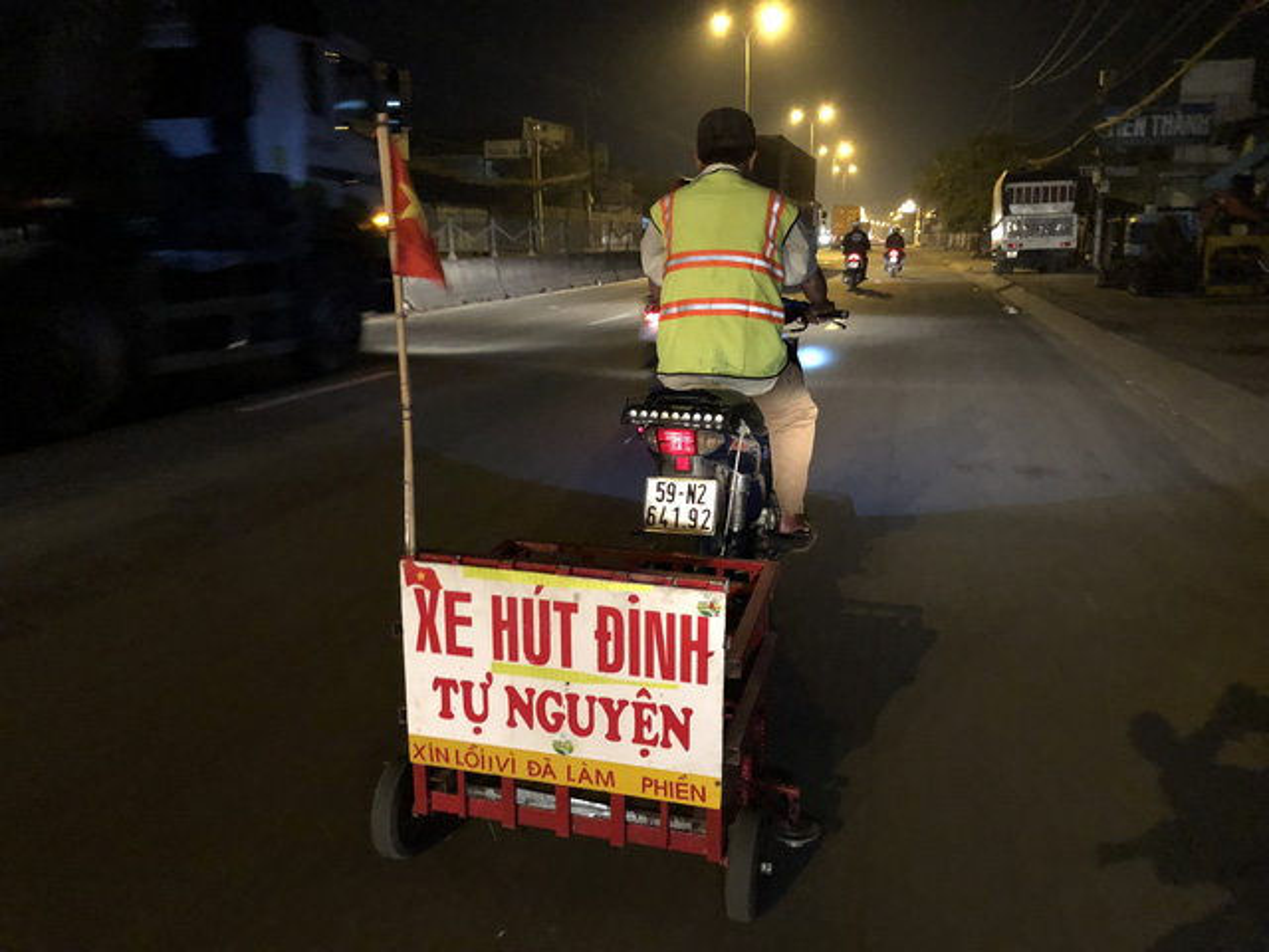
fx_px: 1026
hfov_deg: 63.4
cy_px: 476
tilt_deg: -12.3
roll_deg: +1.8
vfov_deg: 49.7
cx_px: 634
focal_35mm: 28
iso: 100
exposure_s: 1/4
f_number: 1.8
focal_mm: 3.99
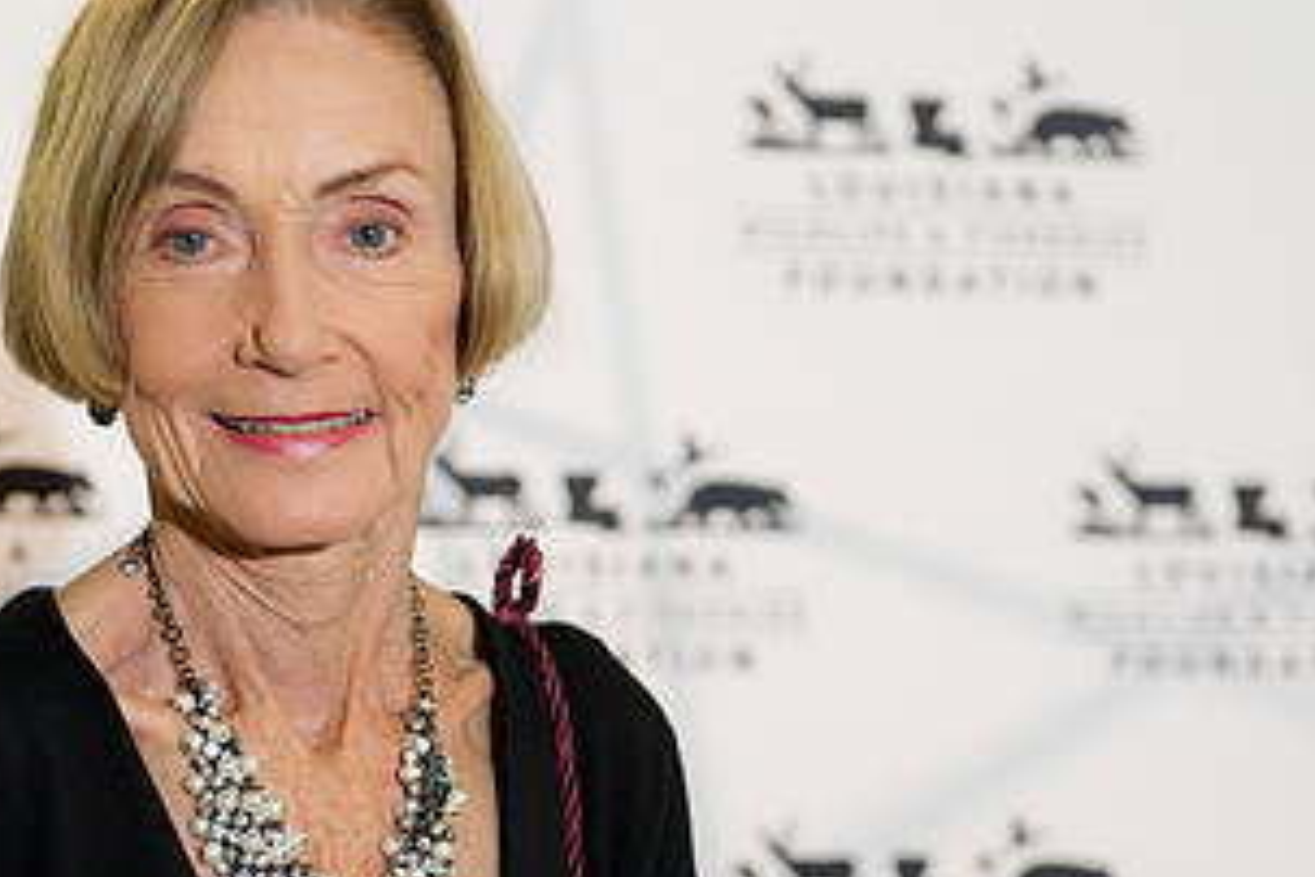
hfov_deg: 18.4
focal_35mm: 111
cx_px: 634
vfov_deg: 12.3
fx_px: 4054
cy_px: 621
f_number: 3.2
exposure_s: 1/100
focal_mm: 58
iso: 800
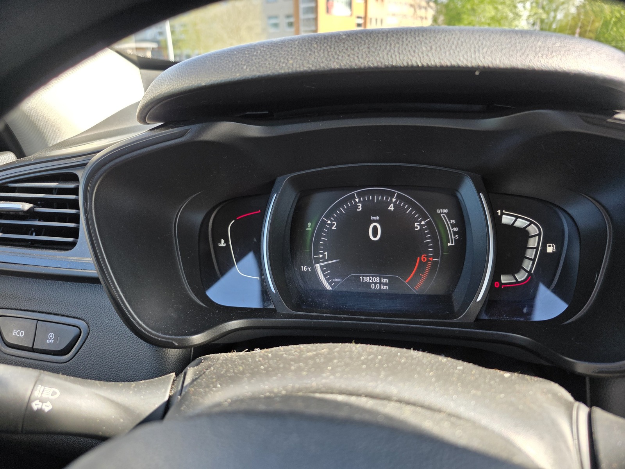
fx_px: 415
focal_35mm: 23
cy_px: 234
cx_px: 312
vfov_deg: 58.9
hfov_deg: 73.9
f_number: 1.7
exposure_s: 1/180
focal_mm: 6.3
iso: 50
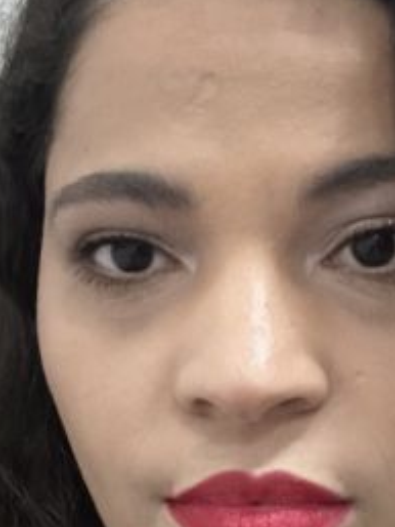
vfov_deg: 27.1
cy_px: 439
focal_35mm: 70
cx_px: 276
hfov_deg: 20.9
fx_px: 1064
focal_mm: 2.69
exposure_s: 1/20
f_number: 1.9
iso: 640
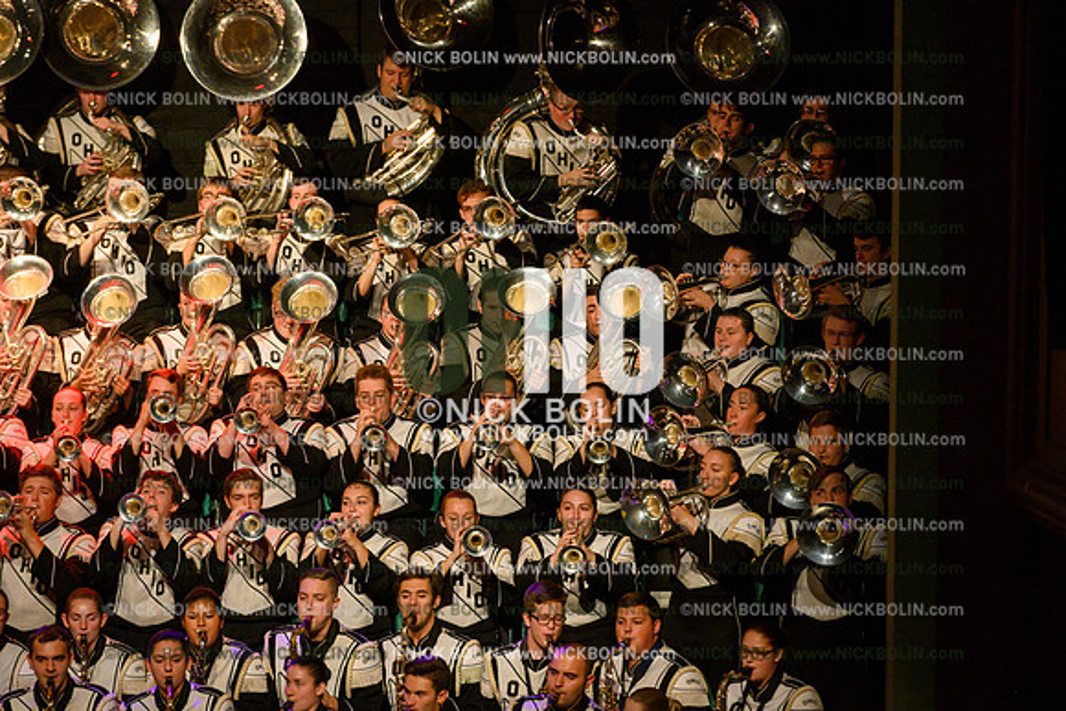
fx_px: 5923
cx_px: 533
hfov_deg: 10.3
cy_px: 356
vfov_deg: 6.9
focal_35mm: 200
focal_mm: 200
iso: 5000
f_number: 4
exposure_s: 1/500
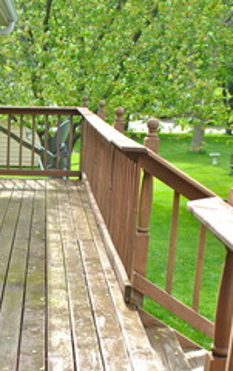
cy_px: 265
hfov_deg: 17.7
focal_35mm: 73
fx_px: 740
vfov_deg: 27.9
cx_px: 33
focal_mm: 24
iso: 100
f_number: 6.3
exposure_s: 1/160
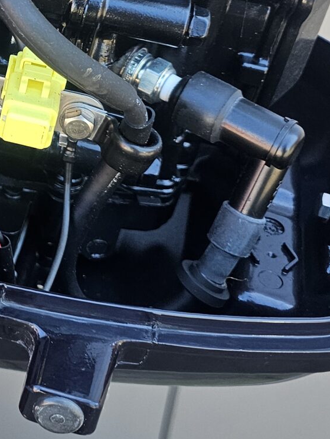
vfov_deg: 23.9
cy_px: 27
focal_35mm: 79
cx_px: -164
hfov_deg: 16.9
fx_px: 1004
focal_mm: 6.3
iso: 160
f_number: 1.7
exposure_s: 1/359
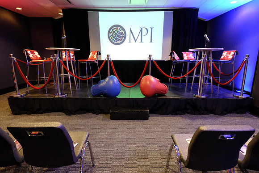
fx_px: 130
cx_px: 130
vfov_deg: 67.4
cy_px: 86
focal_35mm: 18
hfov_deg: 90.0
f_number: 2.8
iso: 3200
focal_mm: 12
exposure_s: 1/27
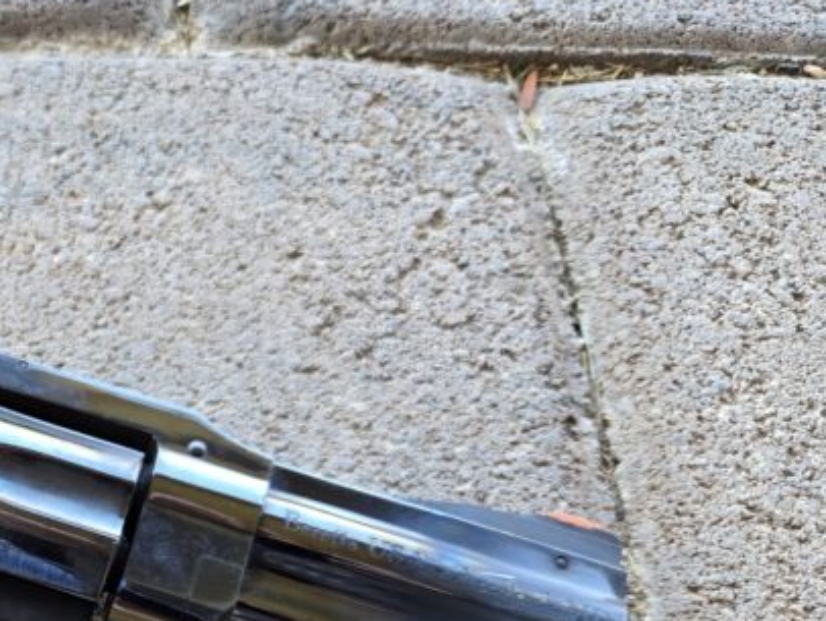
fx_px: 1385
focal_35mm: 58
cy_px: 564
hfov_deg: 29.2
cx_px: -134
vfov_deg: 24.5
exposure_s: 1/180
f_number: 1.8
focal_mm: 5.4
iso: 125
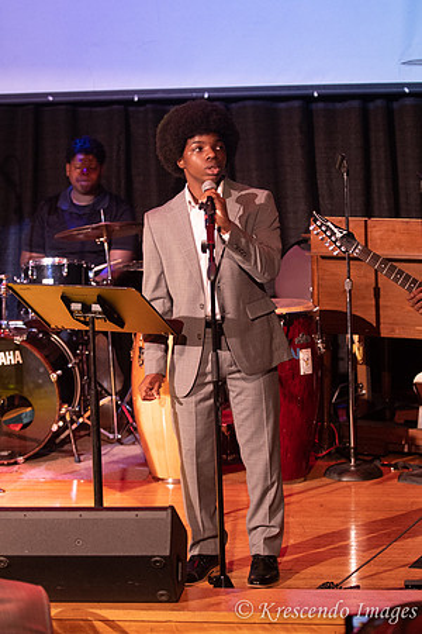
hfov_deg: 13.0
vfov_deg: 19.5
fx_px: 1846
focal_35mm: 105
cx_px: 211
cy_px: 317
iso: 3200
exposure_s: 1/200
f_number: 2.8
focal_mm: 70
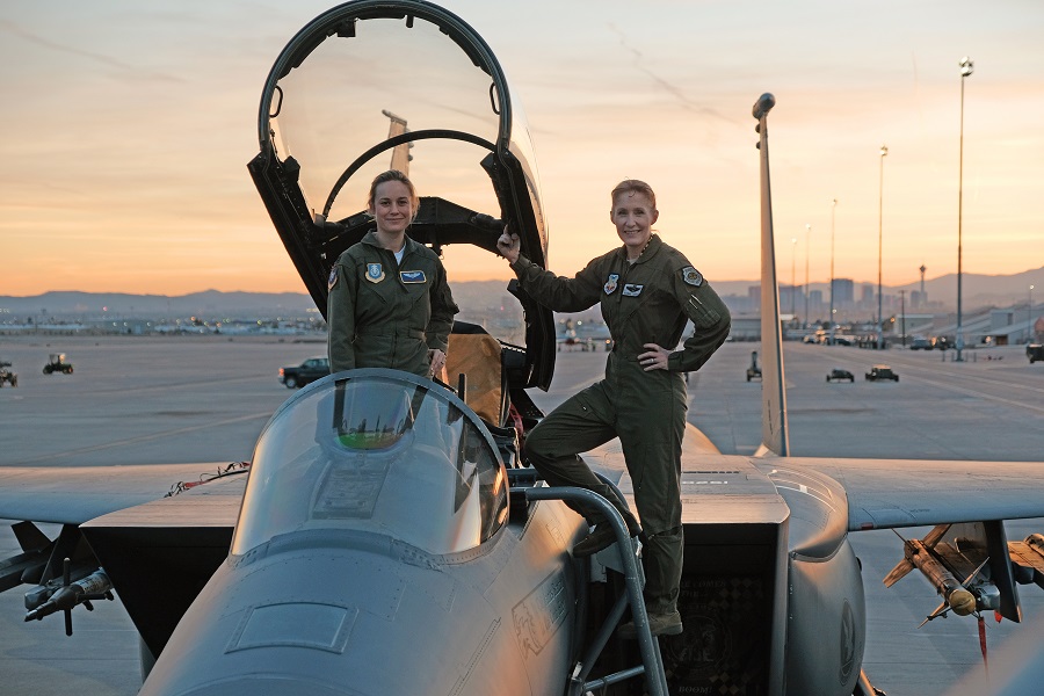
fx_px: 2117
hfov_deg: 27.7
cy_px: 348
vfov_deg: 18.7
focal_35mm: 73
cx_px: 522
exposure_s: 1/200
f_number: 3.2
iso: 400
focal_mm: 48.5
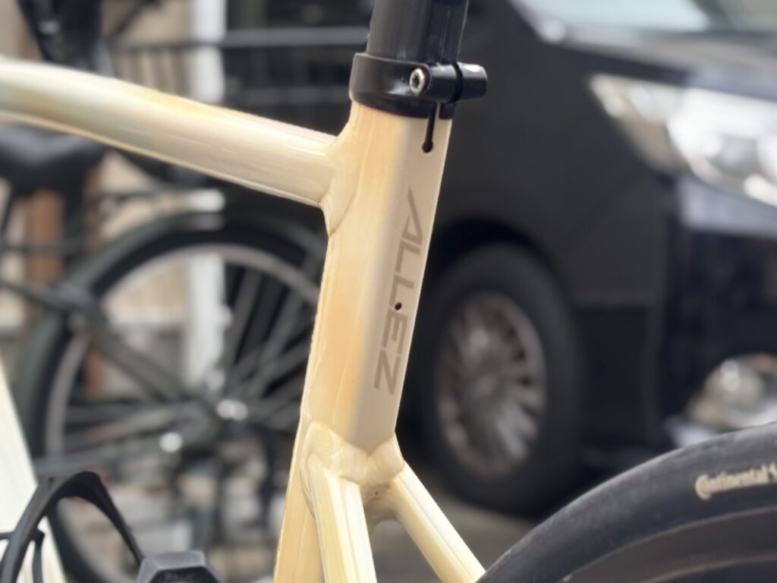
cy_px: 292
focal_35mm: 52
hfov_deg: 36.8
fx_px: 1167
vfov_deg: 28.0
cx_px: 388
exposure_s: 1/315
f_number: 1.6
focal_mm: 5.96
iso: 32
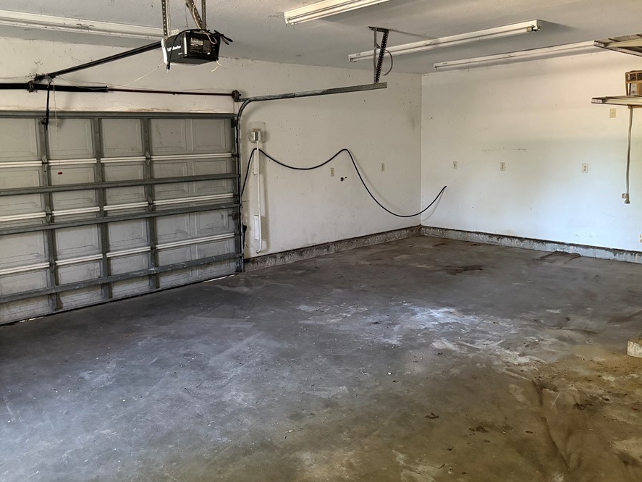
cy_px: 209
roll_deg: +1.8
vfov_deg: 46.7
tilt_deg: -7.3
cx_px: 273
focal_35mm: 30
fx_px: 557
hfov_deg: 59.7
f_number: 1.6
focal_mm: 5.96
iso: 640
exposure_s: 1/33
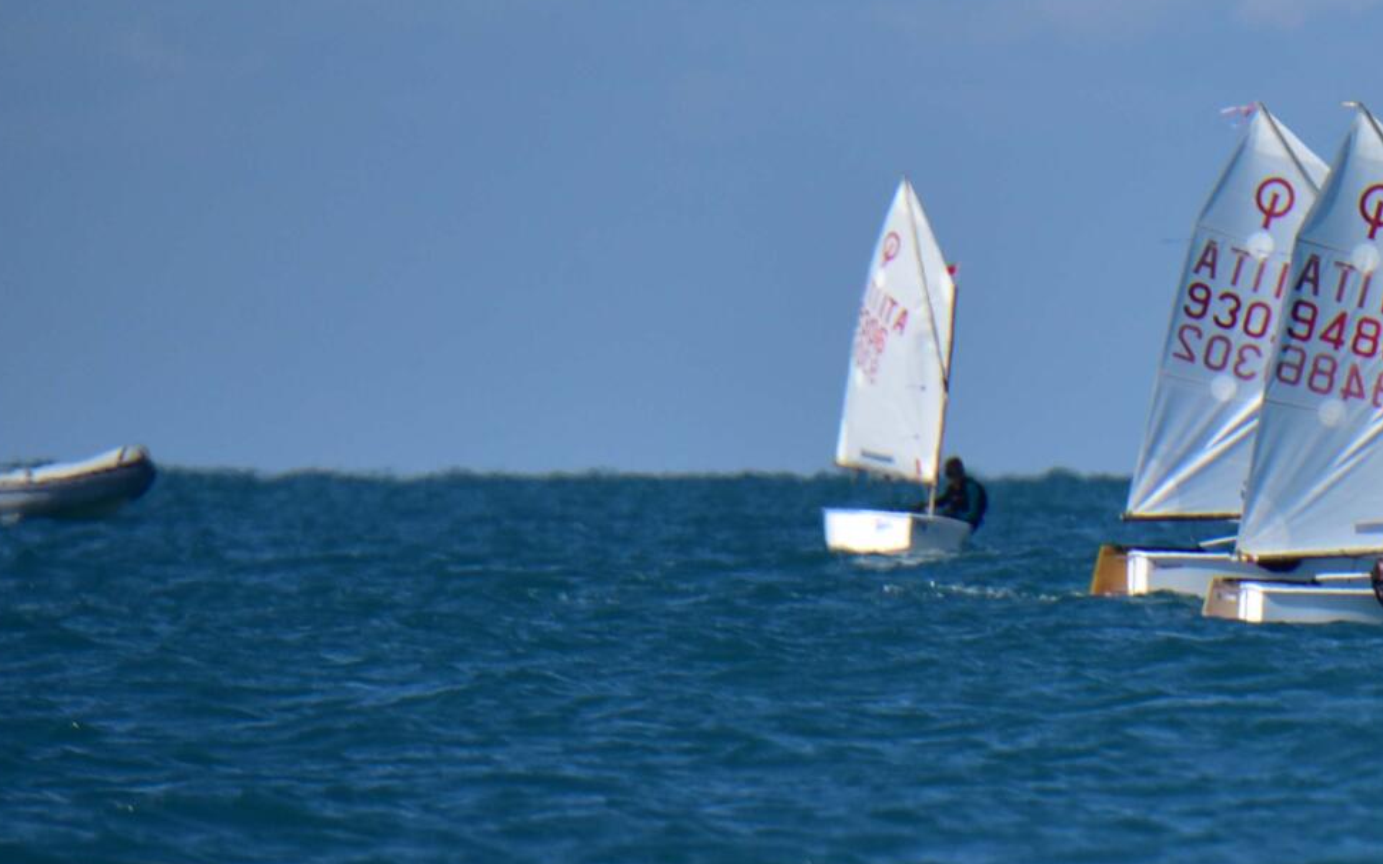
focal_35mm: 1078
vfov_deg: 1.2
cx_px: 1807
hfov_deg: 1.9
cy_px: 1048
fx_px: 40619
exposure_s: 1/3200
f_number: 6.3
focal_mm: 400
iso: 400
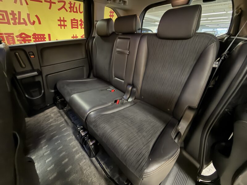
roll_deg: -1.1
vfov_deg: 85.7
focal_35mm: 14
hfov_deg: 102.1
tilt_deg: -29.8
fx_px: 100
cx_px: 124
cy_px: 92
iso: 800
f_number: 2.2
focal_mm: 2.22
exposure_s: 1/13
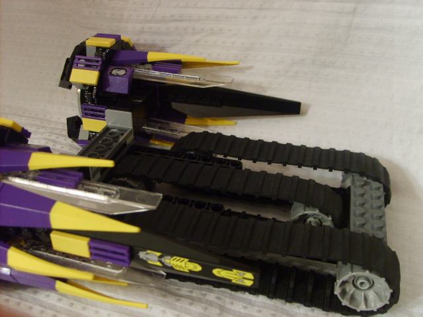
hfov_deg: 52.6
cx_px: 212
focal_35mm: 35
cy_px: 158
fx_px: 428
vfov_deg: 40.7
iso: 140
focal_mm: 5.8
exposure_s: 1/4
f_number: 2.8
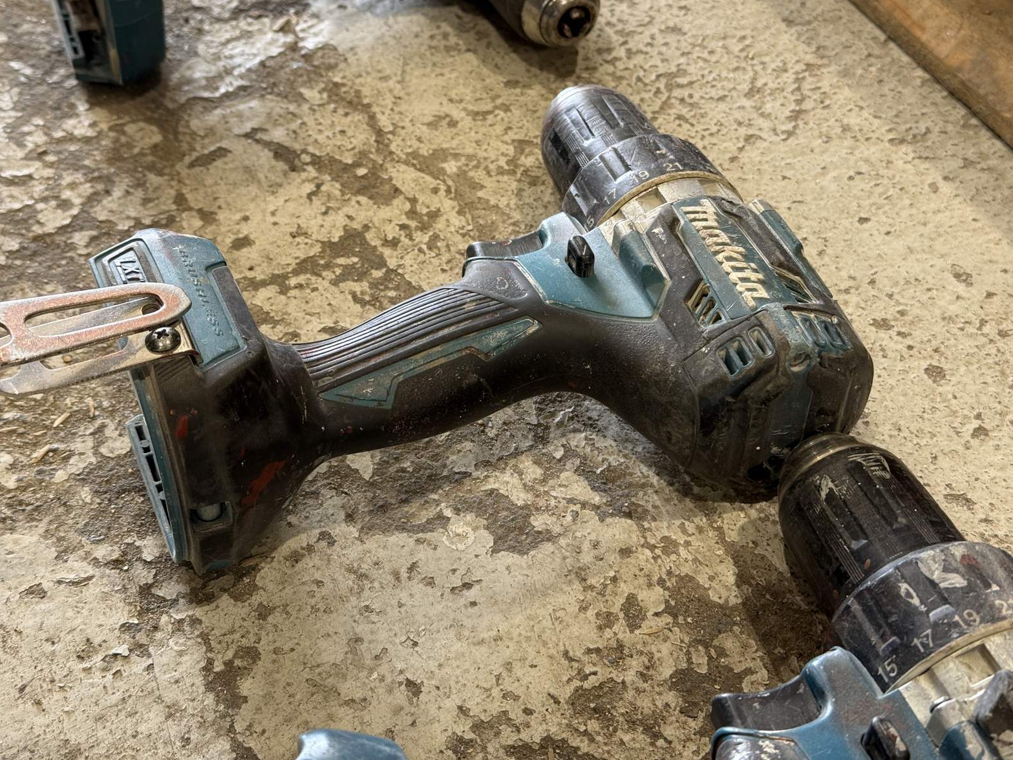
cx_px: 515
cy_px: 375
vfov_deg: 29.7
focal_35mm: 49
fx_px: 1434
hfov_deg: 38.9
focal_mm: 6.76
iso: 100
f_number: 1.78
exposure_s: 1/92
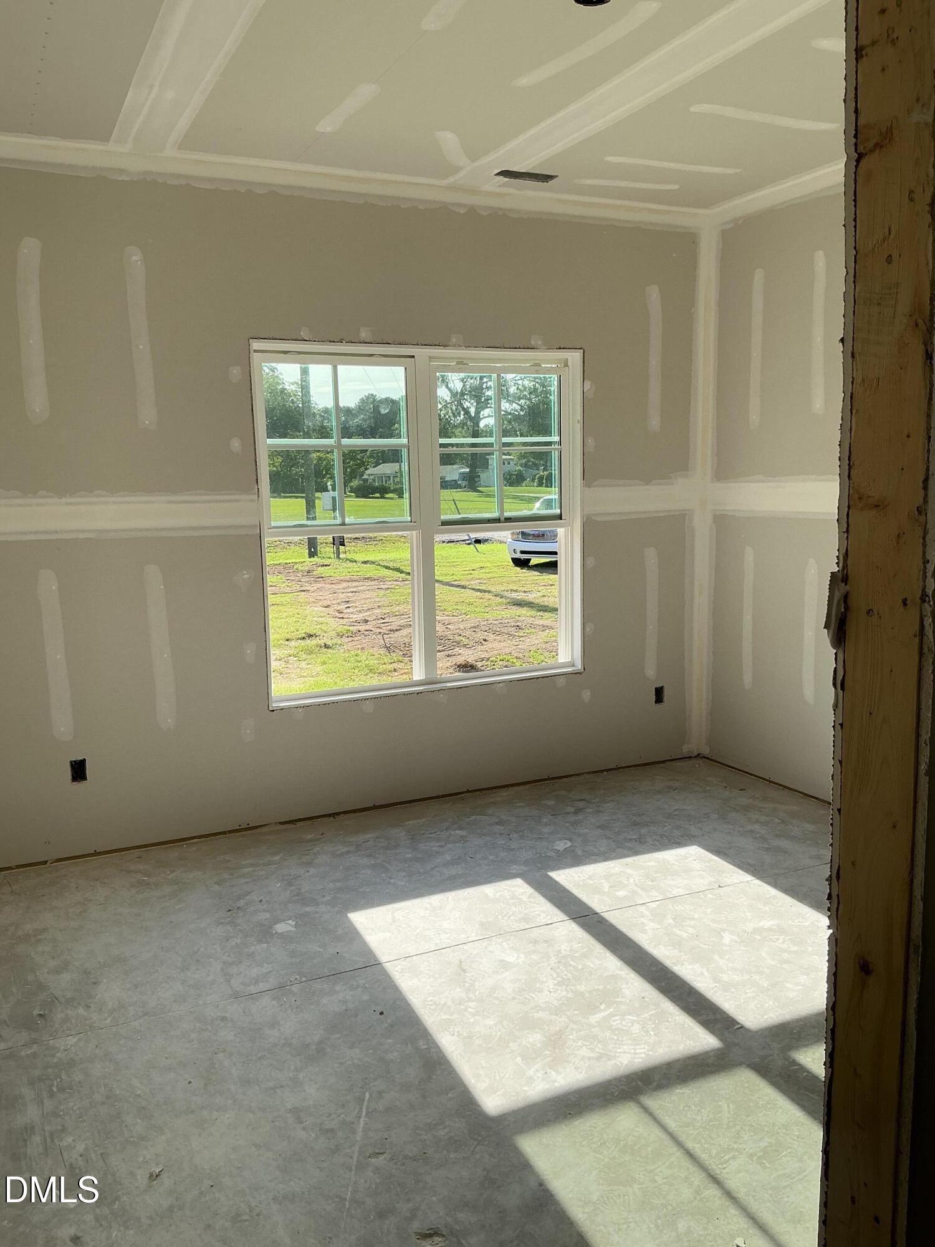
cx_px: 468
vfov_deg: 63.4
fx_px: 1008
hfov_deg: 49.7
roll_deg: +1.0
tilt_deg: -8.4
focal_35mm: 28
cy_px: 624
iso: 25
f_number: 1.8
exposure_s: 1/606
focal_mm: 3
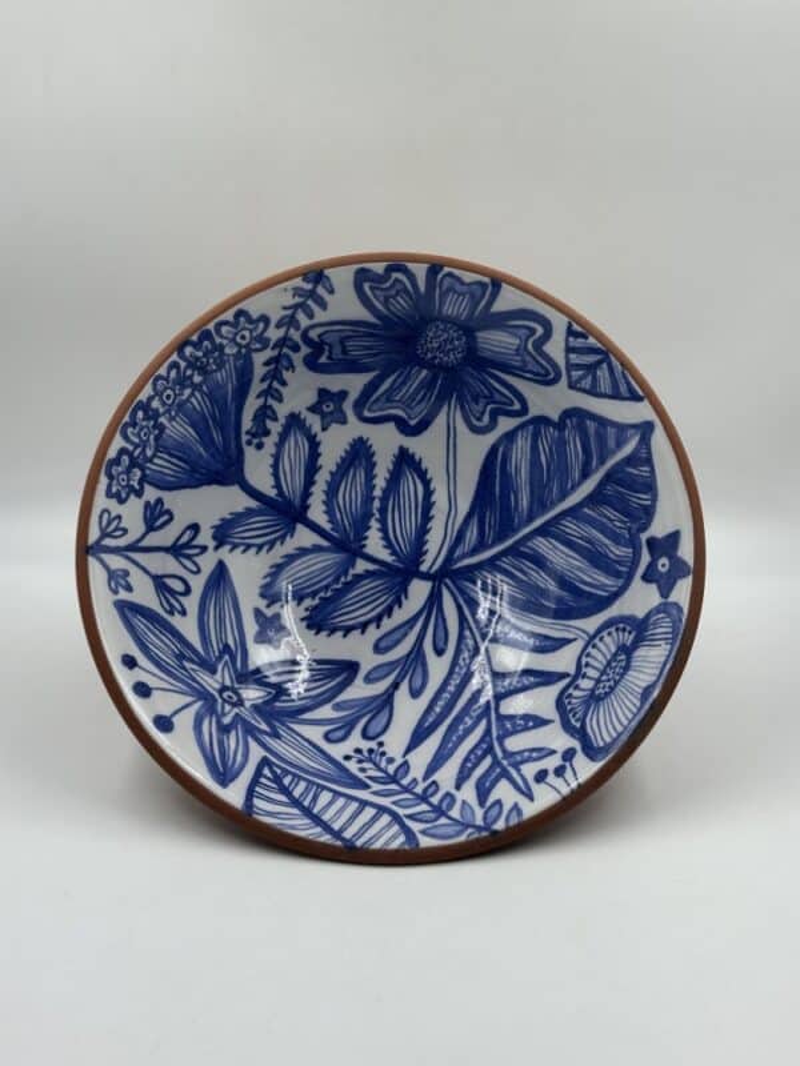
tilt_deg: -24.3
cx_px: 400
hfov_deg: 30.3
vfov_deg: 39.7
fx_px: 1479
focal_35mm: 48
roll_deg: -1.9
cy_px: 533
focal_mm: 6.86
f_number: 1.78
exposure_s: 1/398
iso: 64
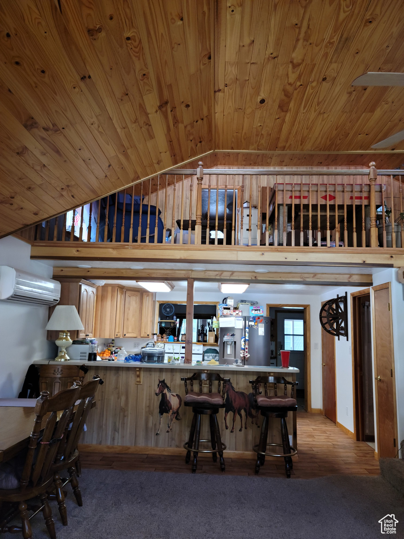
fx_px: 436
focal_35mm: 28
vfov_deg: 63.4
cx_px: 202
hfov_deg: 49.7
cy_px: 270
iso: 200
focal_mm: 5.9
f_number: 2
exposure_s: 1/40
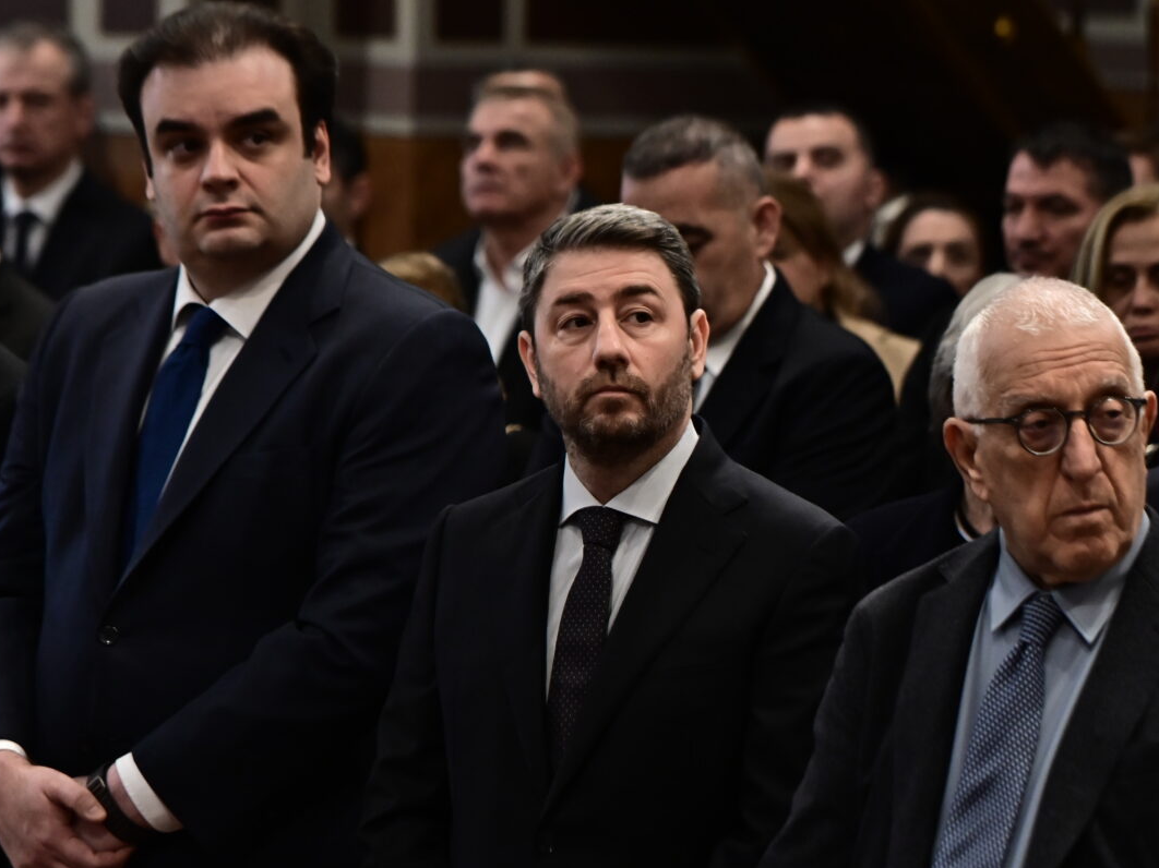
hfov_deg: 12.1
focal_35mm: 163
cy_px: 435
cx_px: 645
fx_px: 5456
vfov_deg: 9.1
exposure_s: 1/320
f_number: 3.2
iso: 2500
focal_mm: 100
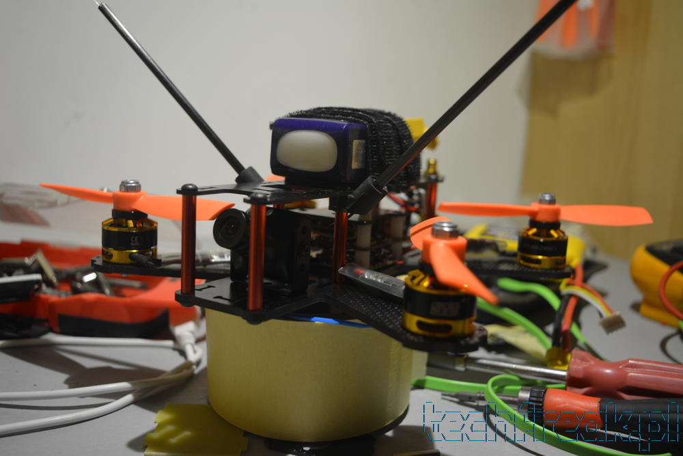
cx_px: 342
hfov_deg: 53.1
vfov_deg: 36.9
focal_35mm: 36
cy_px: 228
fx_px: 683
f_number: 4
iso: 450
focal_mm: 24
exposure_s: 1/60
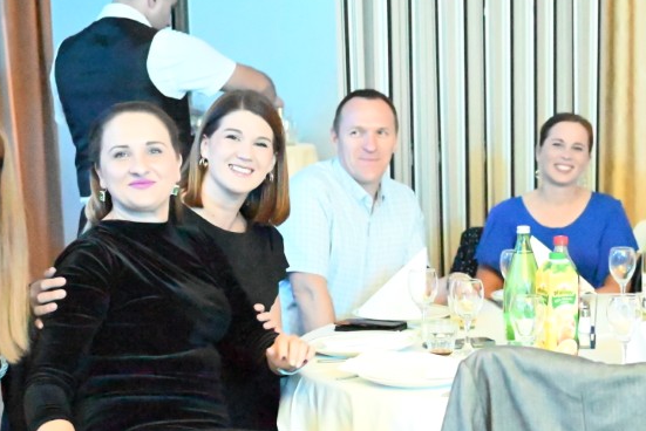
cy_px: 340
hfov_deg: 27.2
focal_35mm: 73
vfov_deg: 18.5
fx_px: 1311
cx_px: 514
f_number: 2.8
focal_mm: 35
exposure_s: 1/320
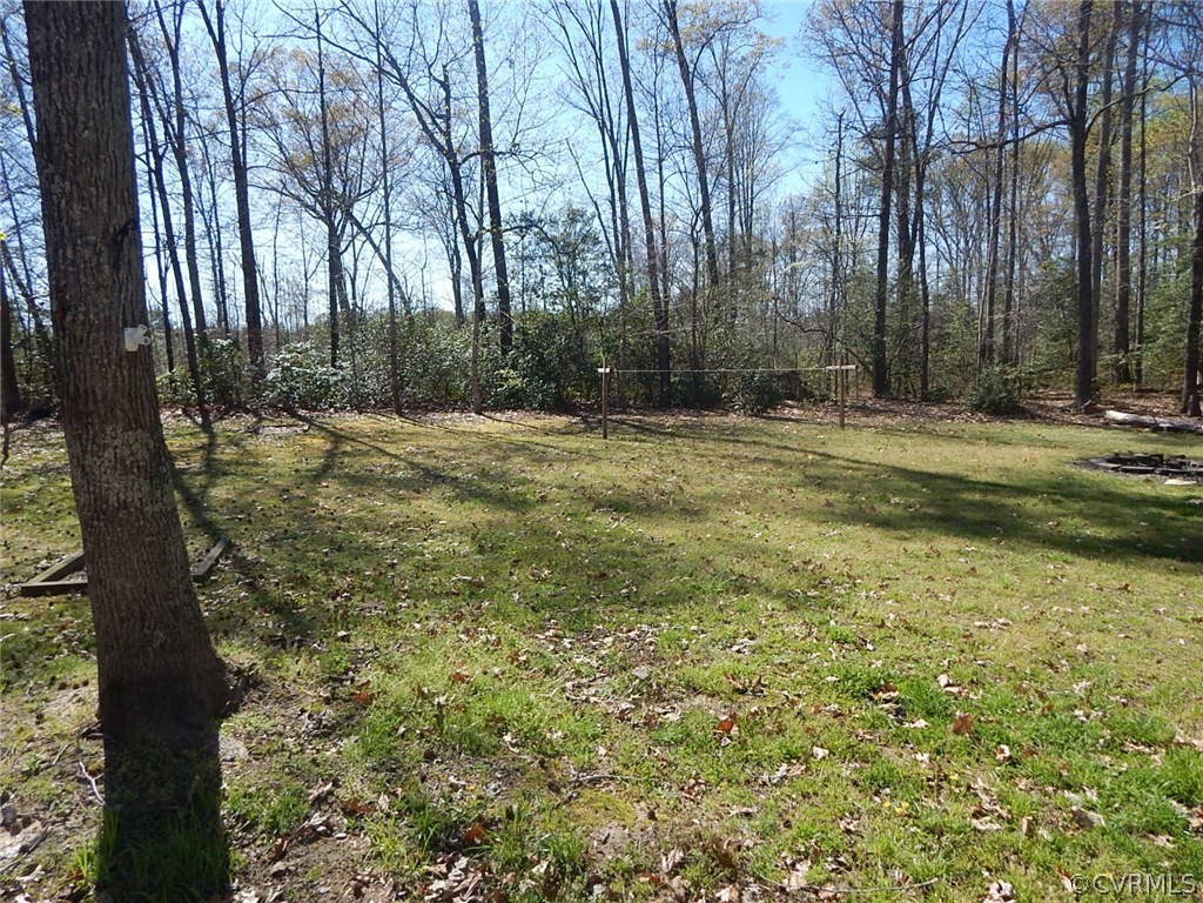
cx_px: 602
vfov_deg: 61.1
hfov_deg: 76.4
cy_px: 452
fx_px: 765
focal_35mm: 22
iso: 125
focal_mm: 4
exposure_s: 1/1250
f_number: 3
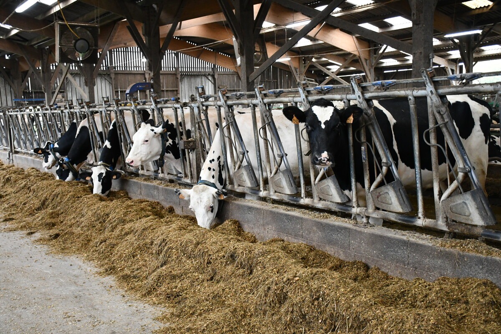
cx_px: 250
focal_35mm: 39
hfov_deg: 49.6
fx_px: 543
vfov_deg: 34.2
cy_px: 167
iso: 2500
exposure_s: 1/125
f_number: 3.8
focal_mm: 26
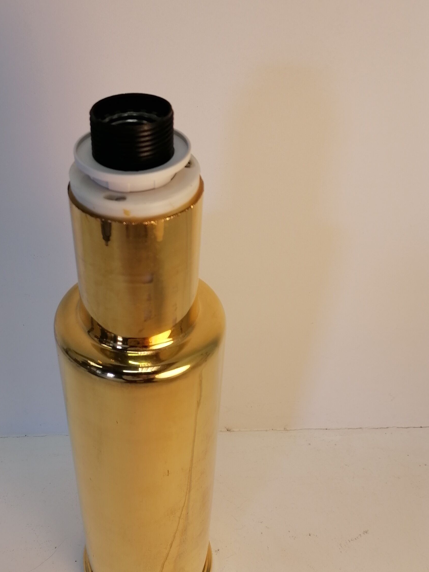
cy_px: 294
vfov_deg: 49.0
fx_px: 628
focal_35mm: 38
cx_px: 132
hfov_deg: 37.2
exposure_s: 1/50
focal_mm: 5.4
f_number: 1.8
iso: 50
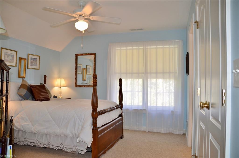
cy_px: 79
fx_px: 179
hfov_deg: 67.5
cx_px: 120
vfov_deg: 47.7
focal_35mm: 27
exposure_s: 1/125
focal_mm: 18
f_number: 3.5
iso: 640
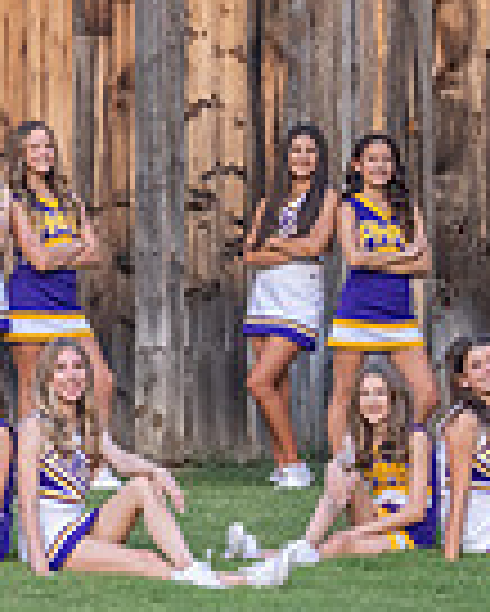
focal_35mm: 284
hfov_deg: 5.4
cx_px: -233
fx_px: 5142
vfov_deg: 6.8
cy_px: 332
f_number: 5
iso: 2000
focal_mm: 70
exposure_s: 1/320
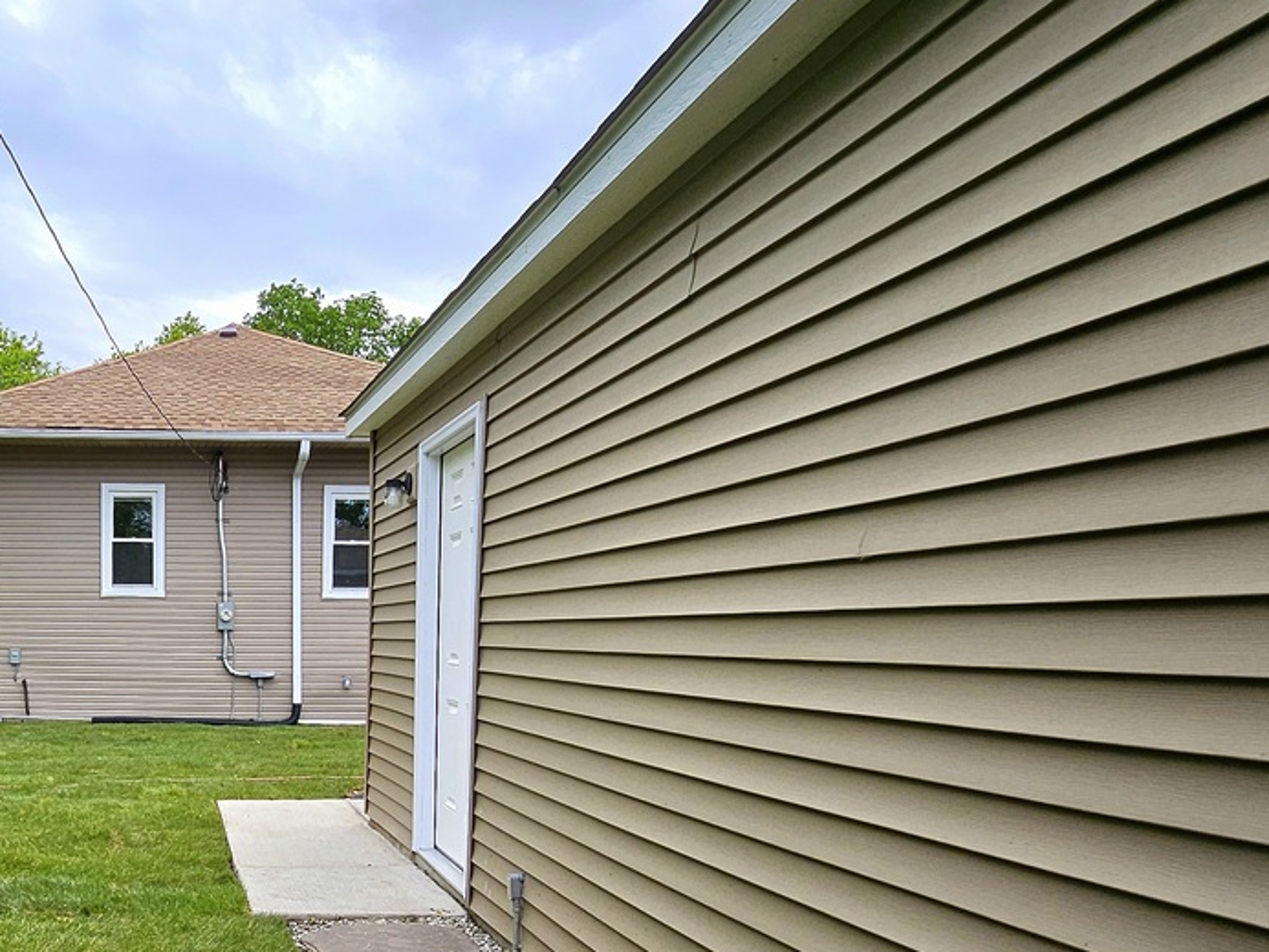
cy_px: 734
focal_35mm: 27
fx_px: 990
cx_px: 167
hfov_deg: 57.6
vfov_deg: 49.0
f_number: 2.2
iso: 32
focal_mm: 1.74
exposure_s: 1/667
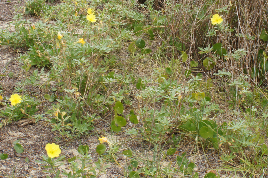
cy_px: 60
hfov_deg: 21.2
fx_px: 714
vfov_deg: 14.2
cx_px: 108
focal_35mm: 96
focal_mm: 30
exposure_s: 1/50
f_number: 22
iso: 320
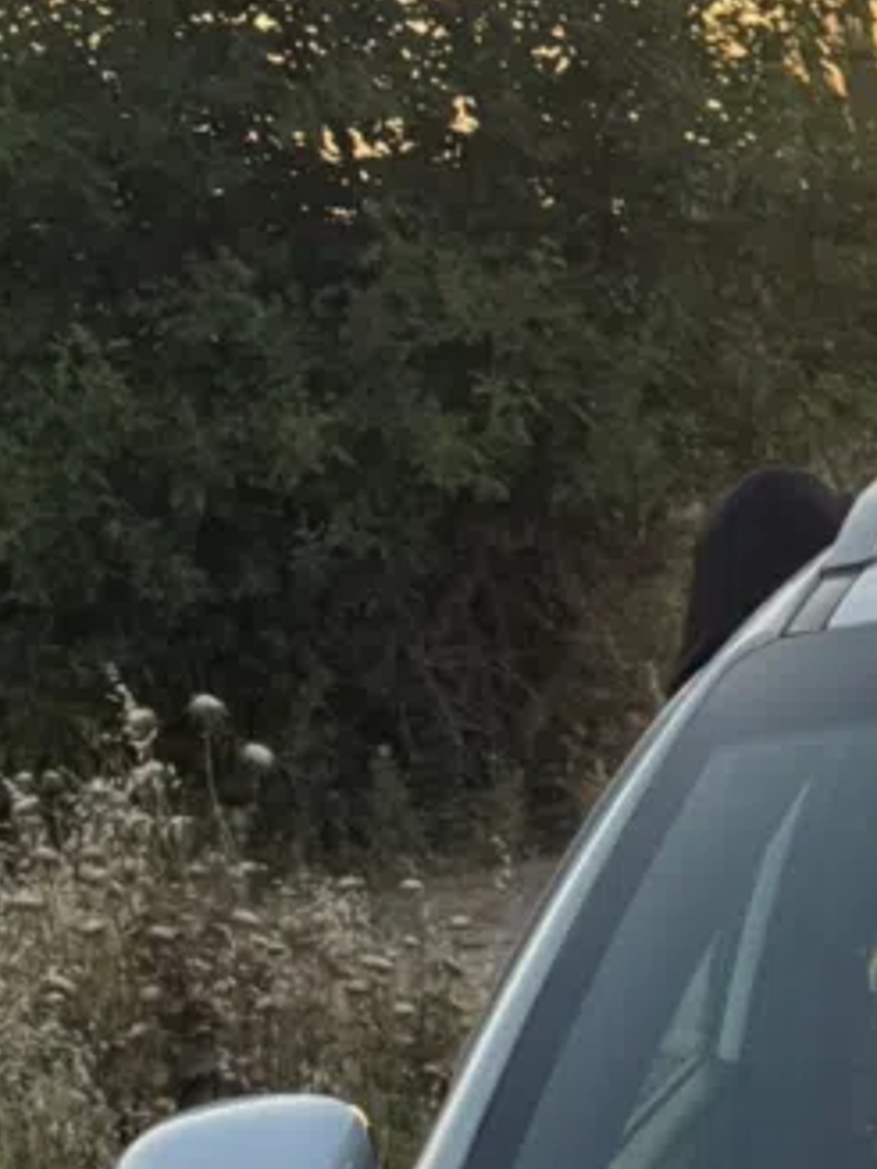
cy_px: 2251
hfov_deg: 13.2
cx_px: 1608
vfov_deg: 15.9
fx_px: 3378
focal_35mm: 100
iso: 64
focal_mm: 6.76
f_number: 1.78
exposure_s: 1/121
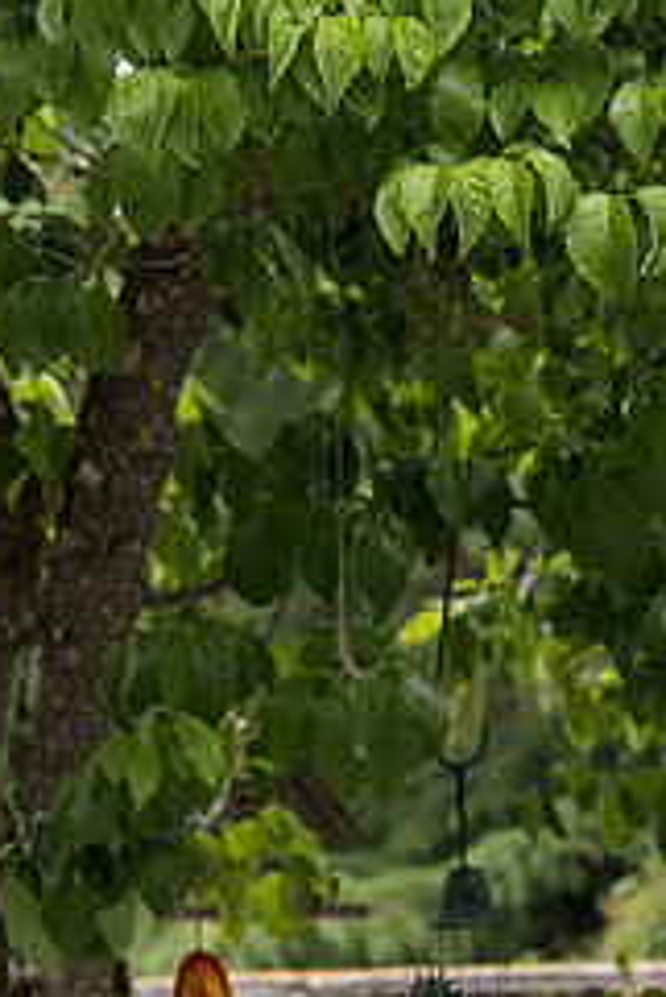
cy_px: 706
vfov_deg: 8.6
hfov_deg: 5.7
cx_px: 495
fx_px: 6650
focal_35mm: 240
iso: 400
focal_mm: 70
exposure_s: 1/500
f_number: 5
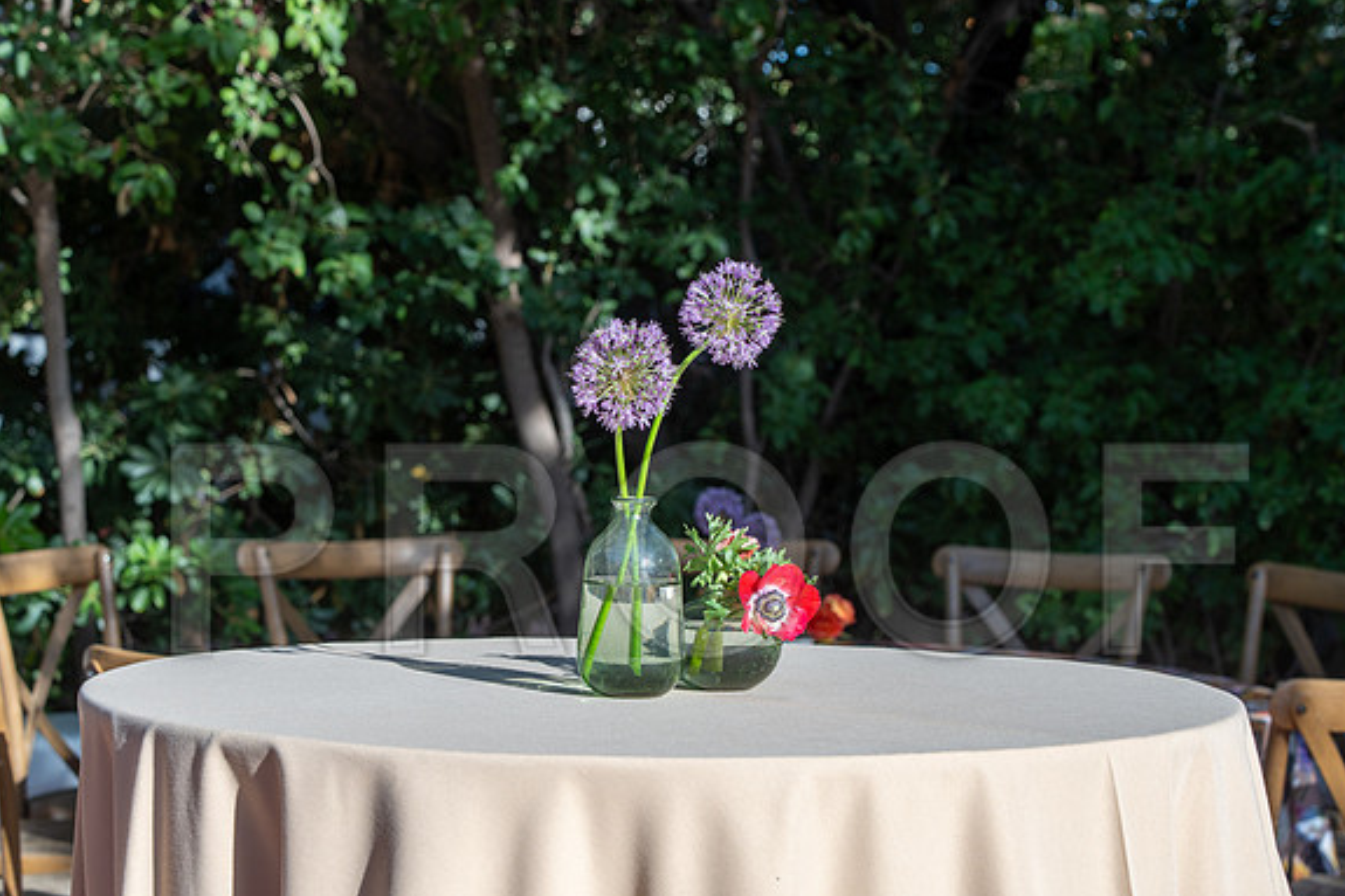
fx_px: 3959
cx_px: 674
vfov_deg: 12.9
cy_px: 448
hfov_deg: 19.3
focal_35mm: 106
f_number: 9
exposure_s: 1/320
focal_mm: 105
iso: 250
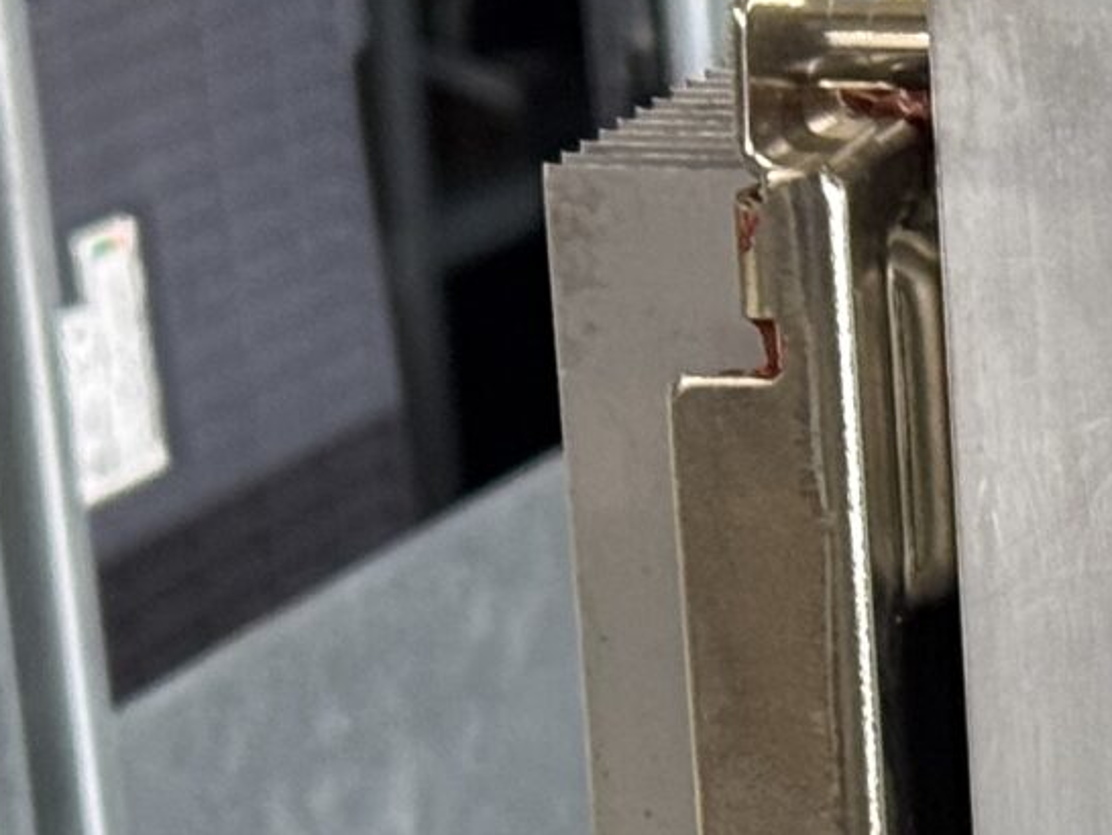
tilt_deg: -19.8
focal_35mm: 225
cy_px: 1637
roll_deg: +0.8
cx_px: 2059
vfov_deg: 6.4
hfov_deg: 8.4
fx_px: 7231
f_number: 1.78
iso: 160
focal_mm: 6.76
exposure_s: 1/50
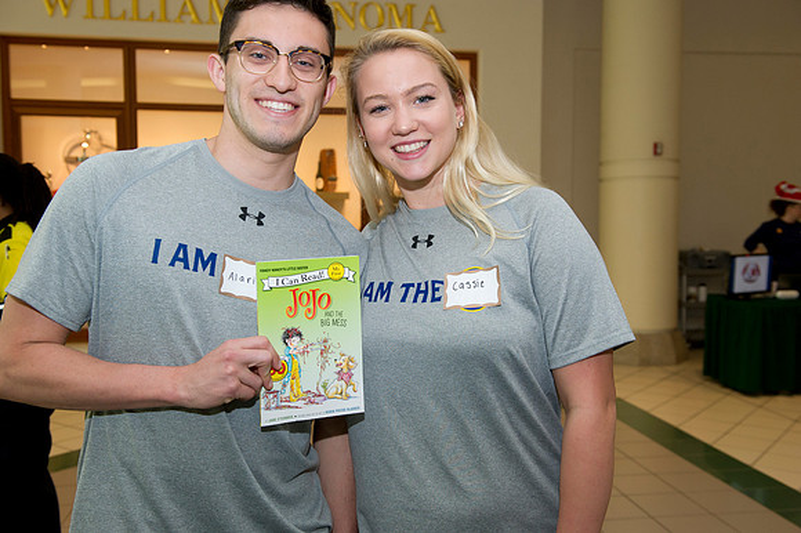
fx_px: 801
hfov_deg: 53.2
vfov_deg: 36.8
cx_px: 400
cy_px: 266
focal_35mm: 36
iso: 1250
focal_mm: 36
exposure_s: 1/250
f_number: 5.6
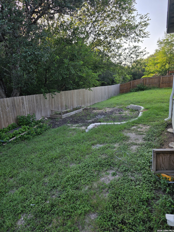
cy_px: 116
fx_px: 154
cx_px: 87
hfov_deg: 58.9
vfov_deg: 73.9
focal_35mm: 23
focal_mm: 6.3
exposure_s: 1/359
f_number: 1.7
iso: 25
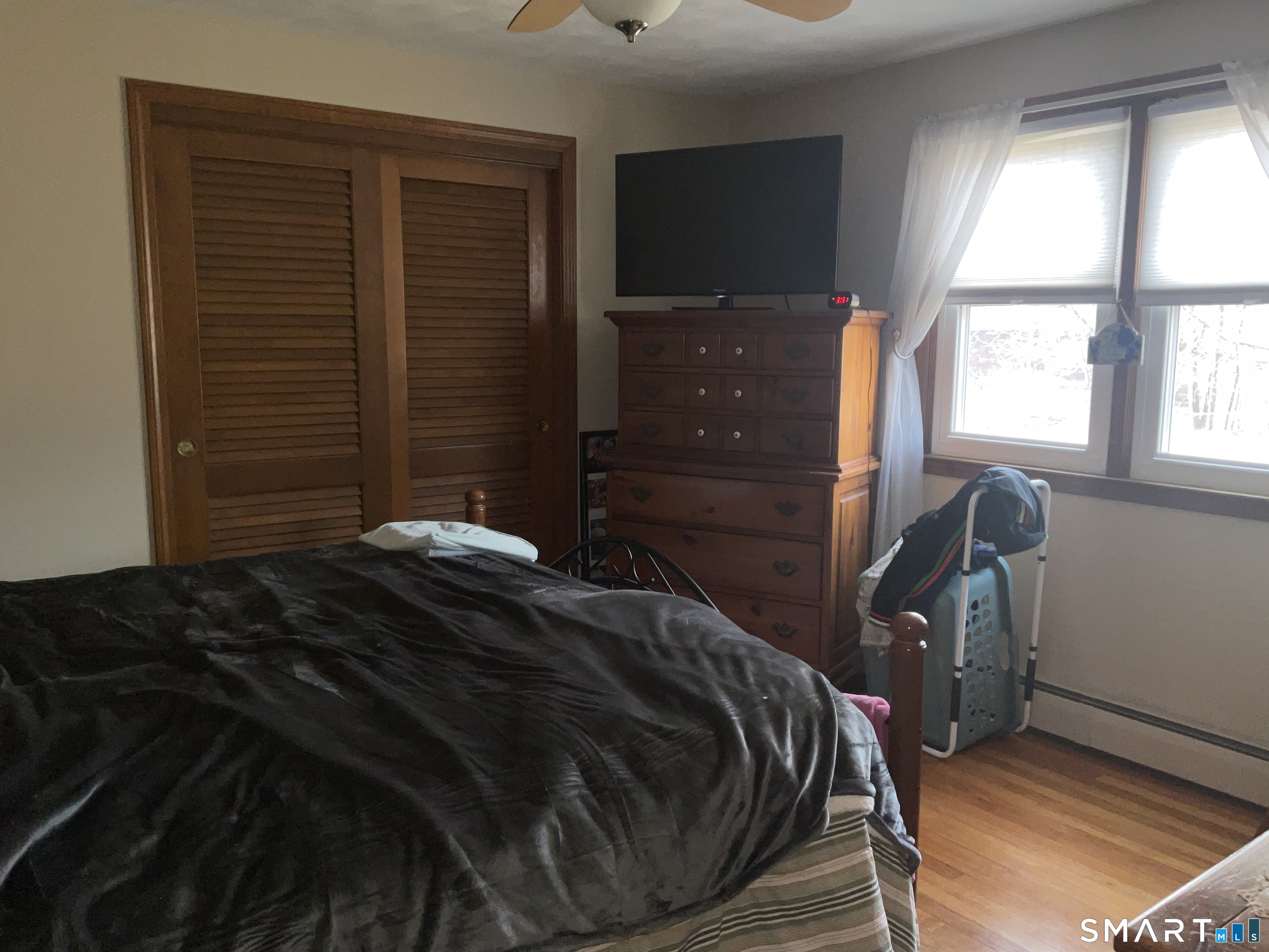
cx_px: 634
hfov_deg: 61.7
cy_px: 476
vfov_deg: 48.2
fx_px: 1063
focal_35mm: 29
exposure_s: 1/40
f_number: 1.8
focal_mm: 3
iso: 32
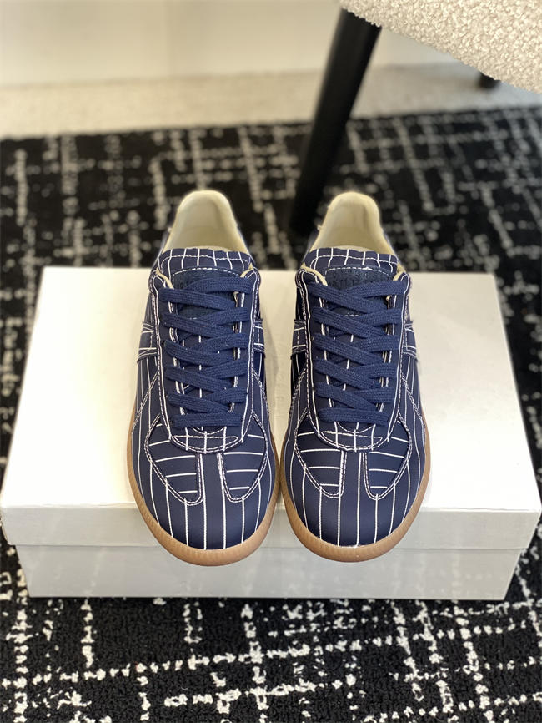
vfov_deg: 36.8
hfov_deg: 28.0
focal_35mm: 52
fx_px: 1085
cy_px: 362
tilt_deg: -47.9
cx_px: 271
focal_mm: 6
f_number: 2
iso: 80
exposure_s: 1/122
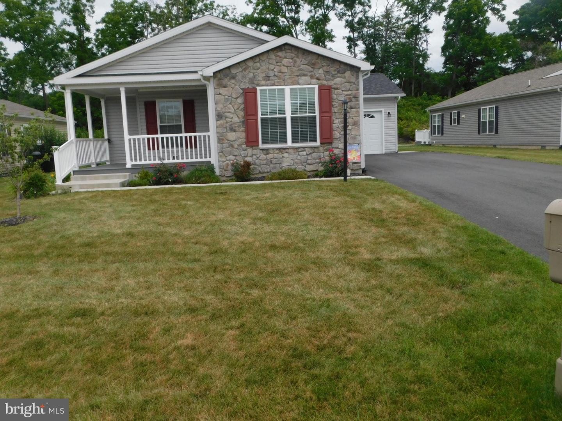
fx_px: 487
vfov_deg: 46.8
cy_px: 210
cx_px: 281
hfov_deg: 60.0
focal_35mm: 30
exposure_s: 1/1250
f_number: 3.2
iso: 125
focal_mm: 5.3
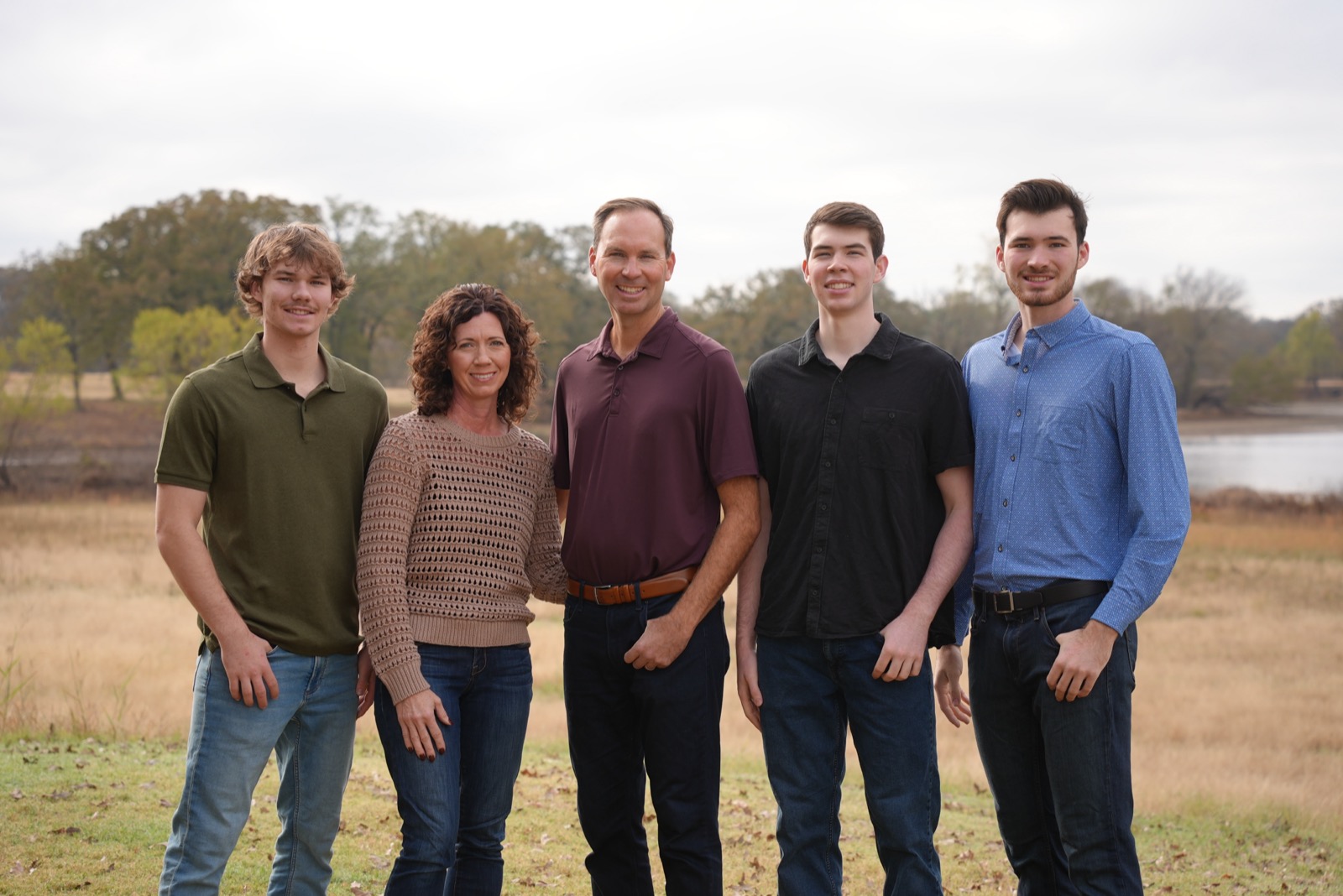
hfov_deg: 26.0
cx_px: 672
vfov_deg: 17.5
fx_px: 2911
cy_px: 448
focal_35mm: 78
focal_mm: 78
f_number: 4.5
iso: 80
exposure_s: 1/250
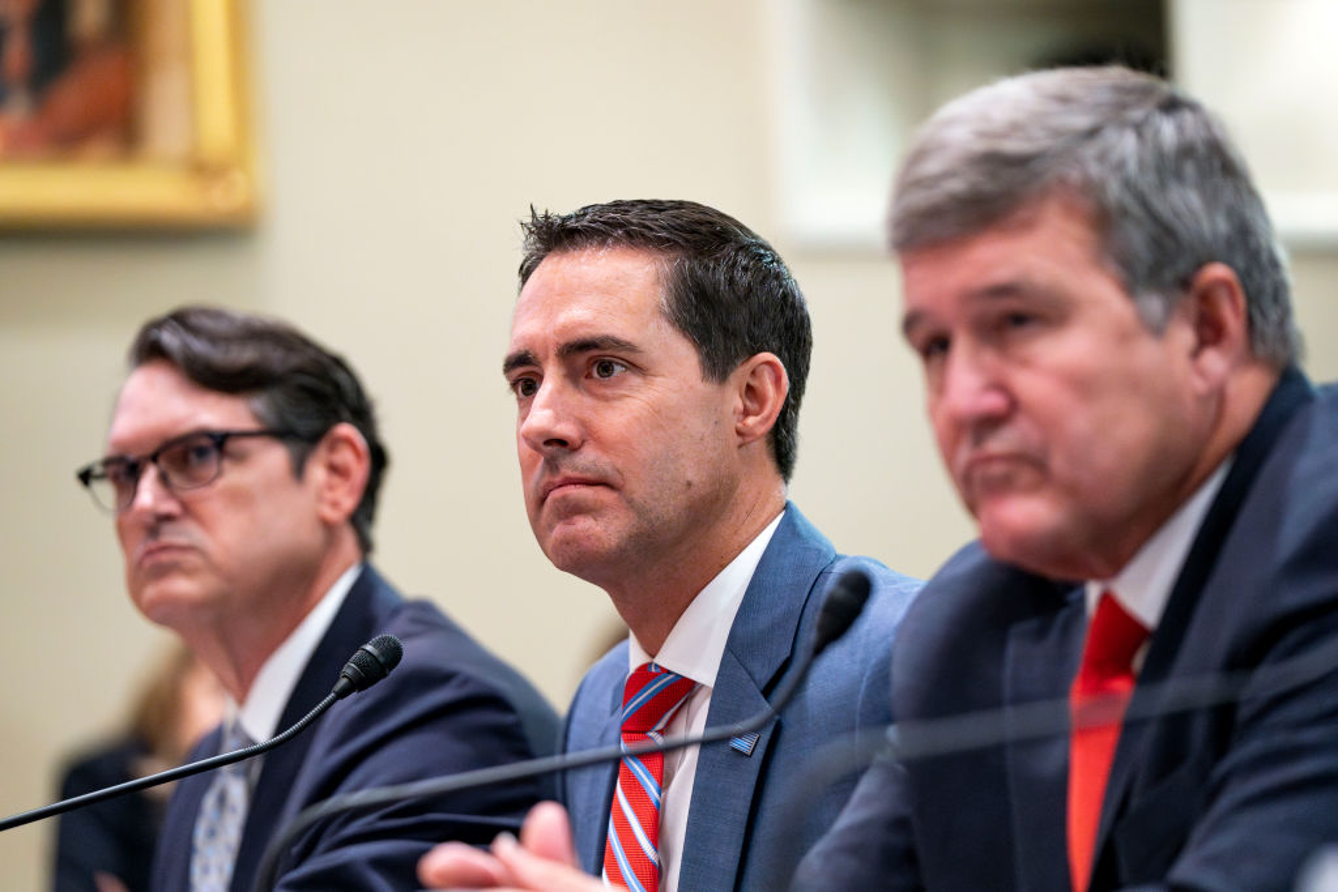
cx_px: 669
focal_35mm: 135
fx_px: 5018
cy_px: 446
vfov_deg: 10.2
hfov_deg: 15.2
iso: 10000
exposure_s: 1/250
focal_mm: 135
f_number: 2.8
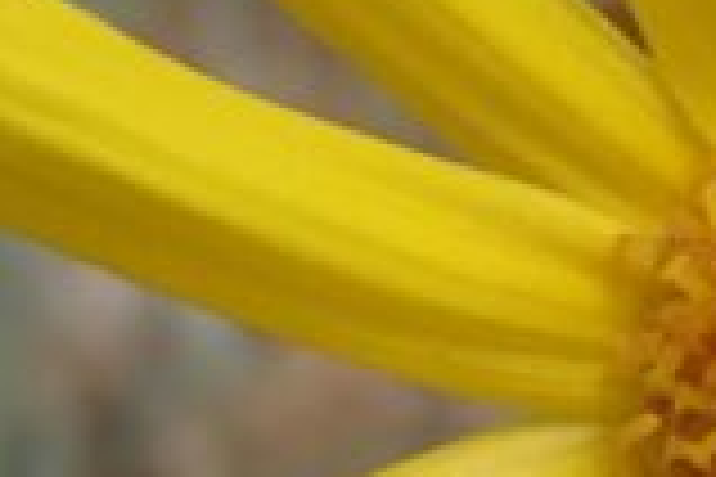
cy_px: 369
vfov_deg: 7.4
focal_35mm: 186
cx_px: 1072
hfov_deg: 10.7
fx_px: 3699
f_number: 4.7
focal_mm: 6.64
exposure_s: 1/800
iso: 100
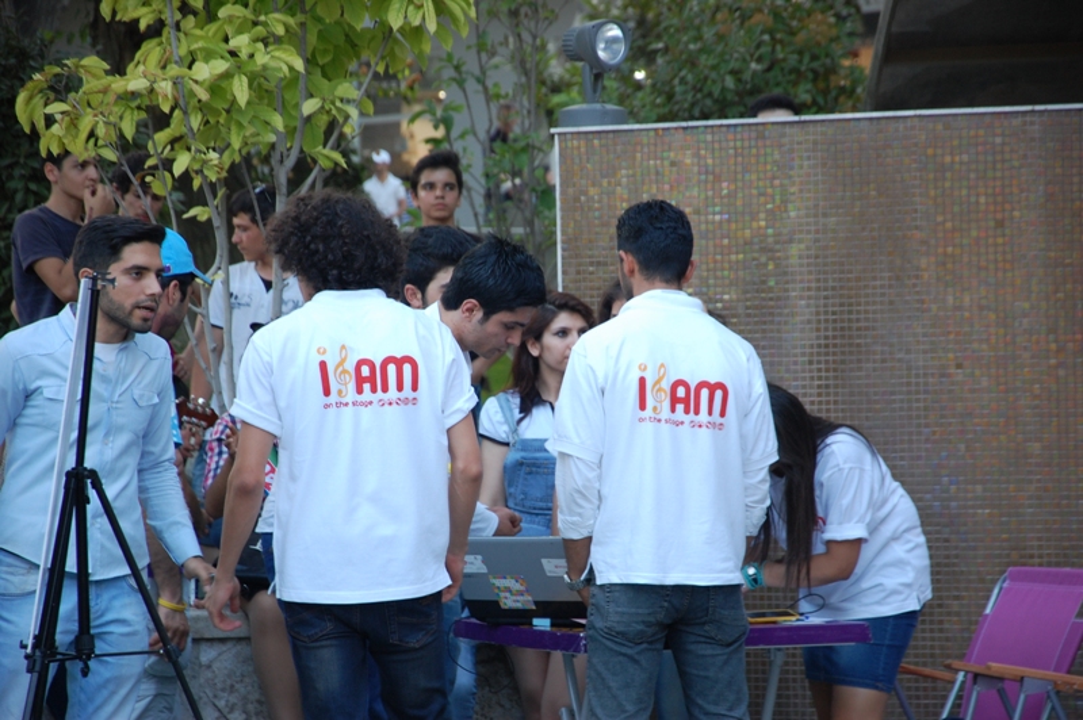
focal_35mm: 158
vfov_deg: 8.7
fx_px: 4734
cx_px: 542
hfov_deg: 13.1
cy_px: 360
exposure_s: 1/80
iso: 400
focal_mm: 105
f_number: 6.3
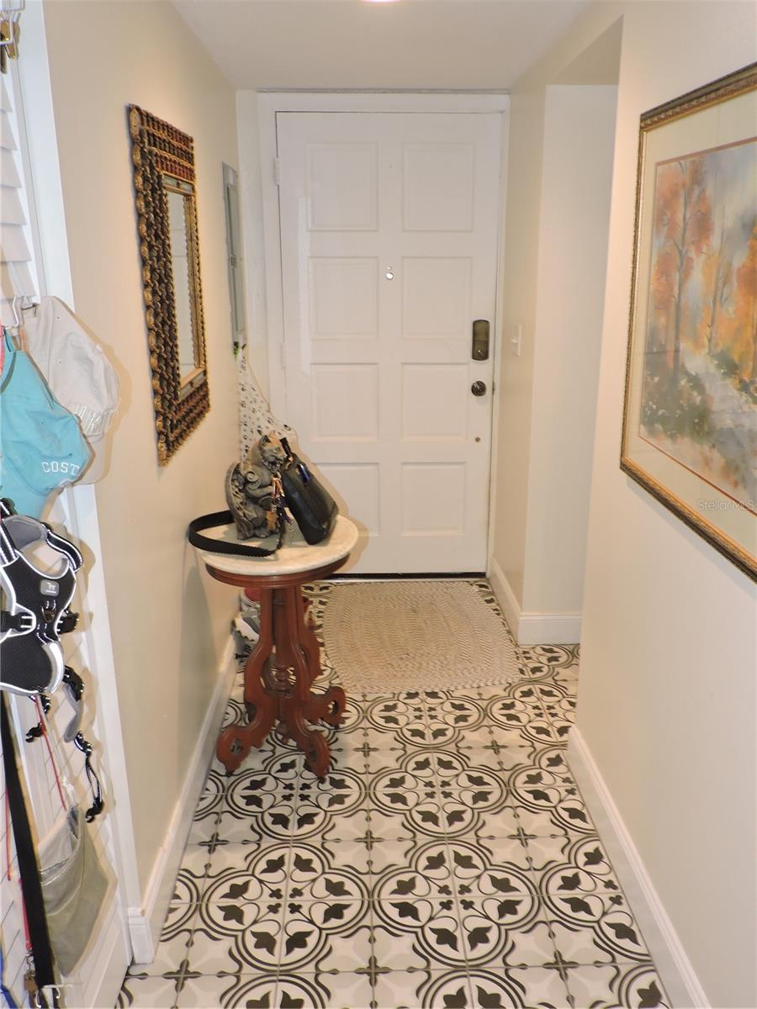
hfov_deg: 49.7
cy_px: 504
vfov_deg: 63.4
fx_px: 816
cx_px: 378
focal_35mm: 28
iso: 200
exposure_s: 1/30
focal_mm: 5
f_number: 3.1
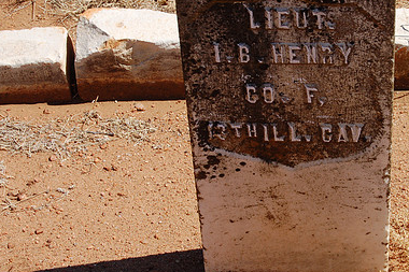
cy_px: 115
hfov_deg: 16.2
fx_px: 1428
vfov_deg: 10.9
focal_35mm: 126
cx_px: 290
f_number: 10
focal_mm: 55
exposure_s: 1/400
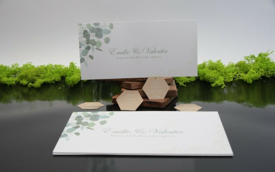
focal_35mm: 40
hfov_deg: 49.3
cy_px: 89
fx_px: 300
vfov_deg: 32.0
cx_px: 137
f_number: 8
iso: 800
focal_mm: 26
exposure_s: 1/125
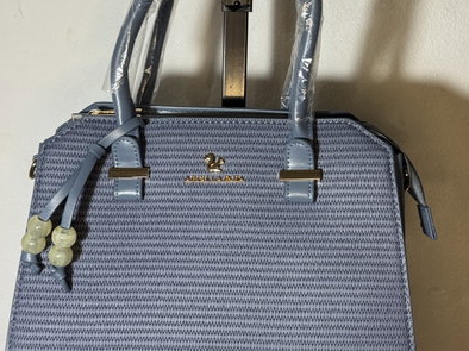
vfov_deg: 22.5
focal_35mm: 65
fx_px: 880
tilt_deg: -8.4
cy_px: 139
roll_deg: -0.6
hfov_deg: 29.8
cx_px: 232
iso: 50
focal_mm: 6.76
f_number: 1.78
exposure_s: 1/50
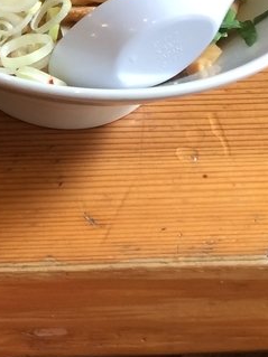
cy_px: 156
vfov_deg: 18.0
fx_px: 1126
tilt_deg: -52.1
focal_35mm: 109
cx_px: -84
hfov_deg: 13.1
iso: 32
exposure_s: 1/30
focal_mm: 4.15
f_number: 2.2
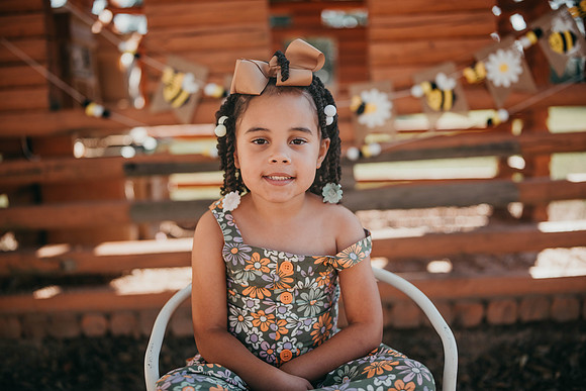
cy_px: 196
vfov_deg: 37.9
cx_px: 293
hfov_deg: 54.4
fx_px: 570
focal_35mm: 35
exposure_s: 1/1600
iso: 64
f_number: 1.6
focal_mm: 35
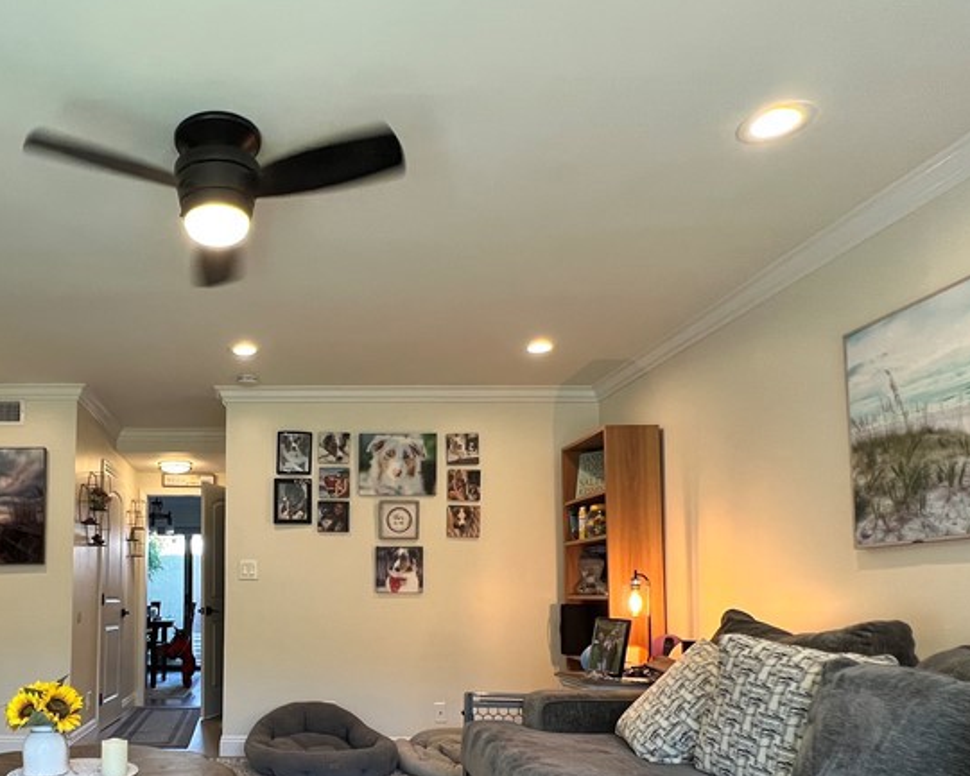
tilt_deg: +2.7
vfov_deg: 56.7
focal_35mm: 24
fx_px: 689
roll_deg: -0.5
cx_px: 247
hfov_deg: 66.1
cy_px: 554
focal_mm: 1.57
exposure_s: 1/120
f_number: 1.8
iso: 125
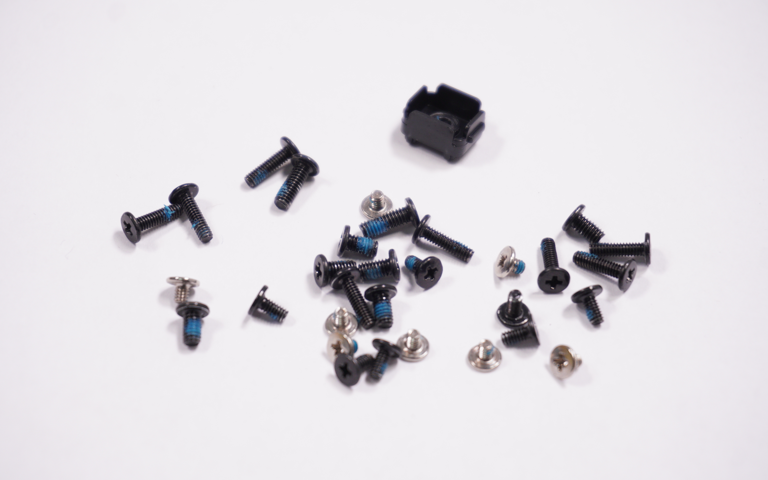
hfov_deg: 26.8
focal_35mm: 77
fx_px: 1612
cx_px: 386
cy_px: 257
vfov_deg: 16.9
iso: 400
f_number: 5.6
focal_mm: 50
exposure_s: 1/200
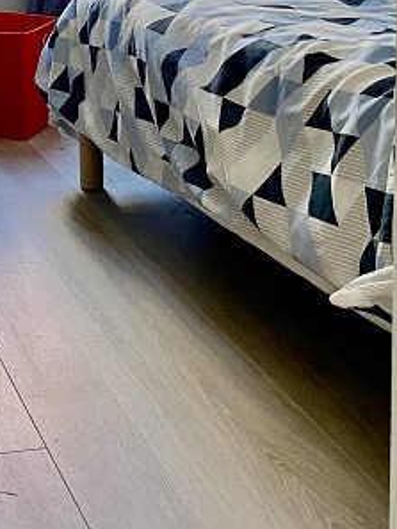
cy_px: -123
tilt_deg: -0.7
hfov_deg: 19.8
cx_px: -75
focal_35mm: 70
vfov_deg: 24.8
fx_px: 1070
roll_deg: -0.6
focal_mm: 4.25
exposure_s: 1/90
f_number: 1.8
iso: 125
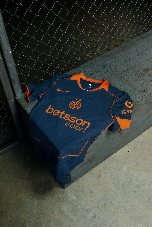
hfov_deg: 36.9
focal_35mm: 36
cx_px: 76
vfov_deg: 53.1
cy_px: 114
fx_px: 228
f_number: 8
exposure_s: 1/160
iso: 125
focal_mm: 36
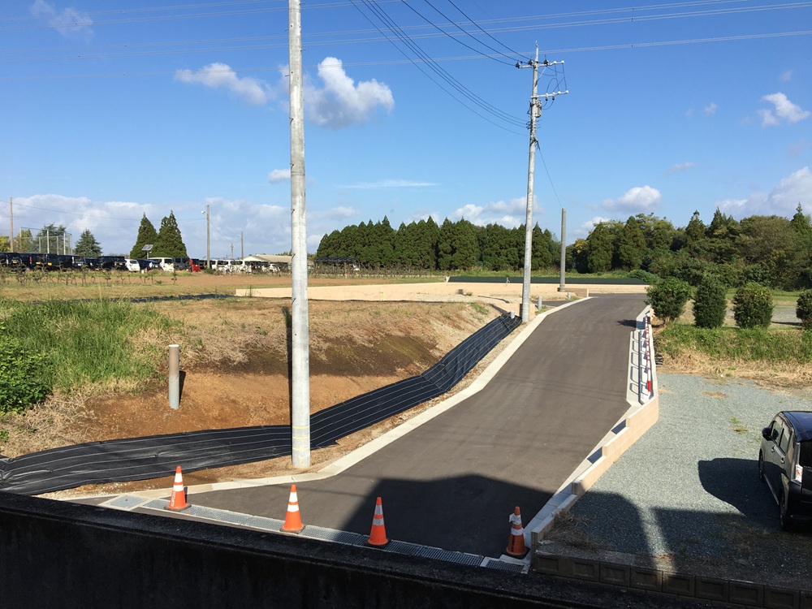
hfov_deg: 61.7
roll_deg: -0.9
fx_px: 680
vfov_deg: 48.2
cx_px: 406
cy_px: 304
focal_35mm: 29
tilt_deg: -3.5
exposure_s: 1/1637
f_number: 2.2
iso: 25
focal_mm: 4.15
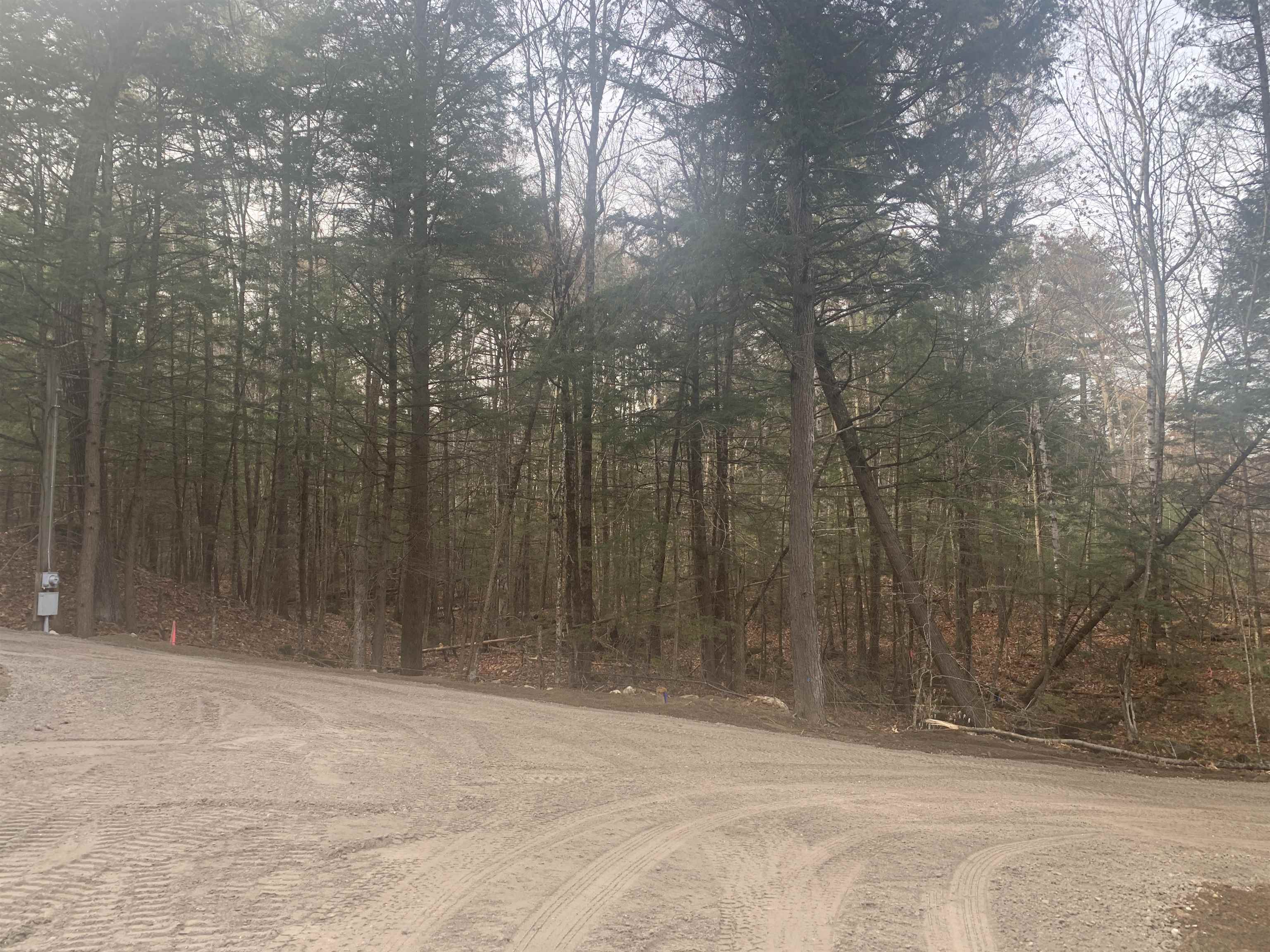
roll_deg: -2.4
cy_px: 476
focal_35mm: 26
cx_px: 635
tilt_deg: +3.4
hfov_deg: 67.3
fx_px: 954
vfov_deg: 53.1
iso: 25
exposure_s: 1/121
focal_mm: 4.25
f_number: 1.8
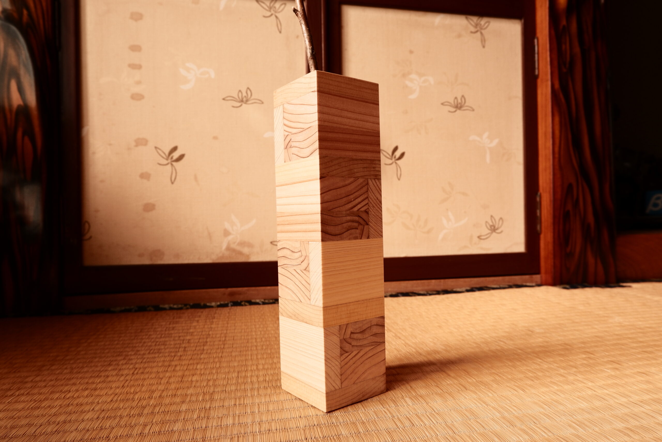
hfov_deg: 76.1
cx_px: 331
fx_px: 423
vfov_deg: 55.1
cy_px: 221
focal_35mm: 23
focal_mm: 15.2
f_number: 6.4
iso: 400
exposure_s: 1/180
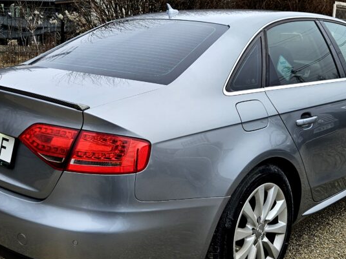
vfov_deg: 32.8
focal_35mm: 44
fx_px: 440
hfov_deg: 42.9
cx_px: 190
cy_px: 110
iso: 25
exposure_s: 1/312
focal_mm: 5.4
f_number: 1.8
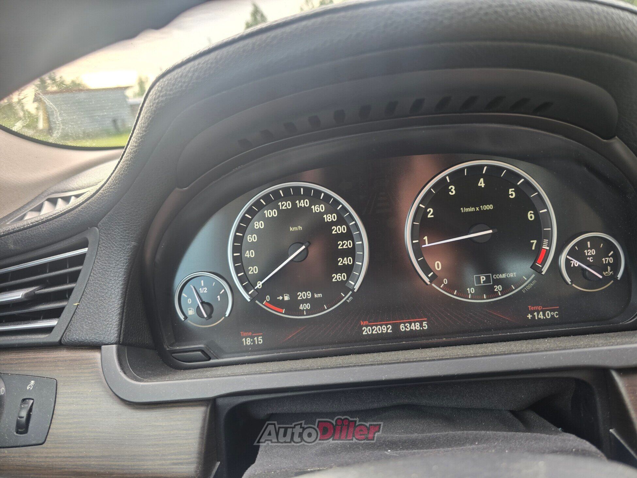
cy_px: 239
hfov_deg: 73.9
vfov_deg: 58.9
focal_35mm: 23
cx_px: 318
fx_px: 423
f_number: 1.7
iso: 20
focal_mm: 6.3
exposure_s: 1/50
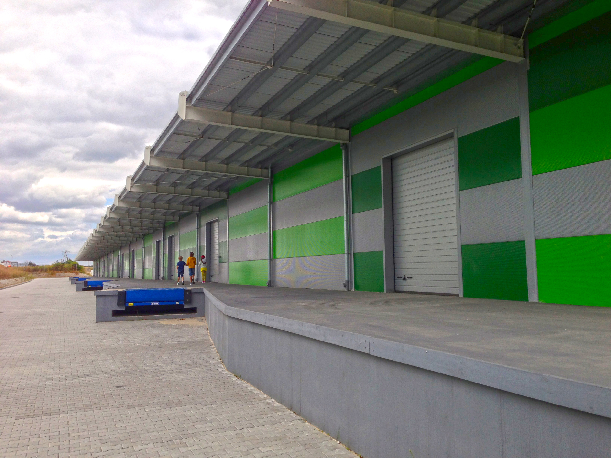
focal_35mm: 33
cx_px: 306
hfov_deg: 55.4
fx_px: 582
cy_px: 229
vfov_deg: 42.9
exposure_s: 1/467
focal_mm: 4.13
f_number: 2.4
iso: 50
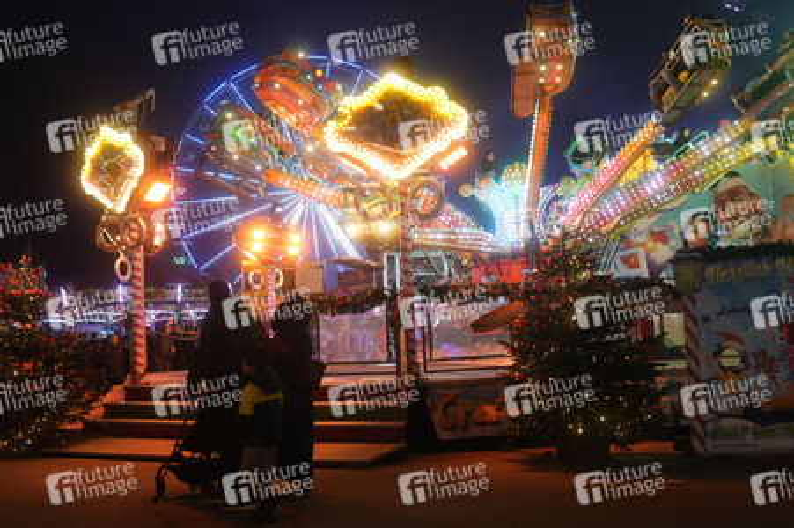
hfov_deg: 43.6
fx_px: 992
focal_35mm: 45
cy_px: 264
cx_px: 397
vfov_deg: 29.8
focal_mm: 30
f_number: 5
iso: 640
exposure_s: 1/50
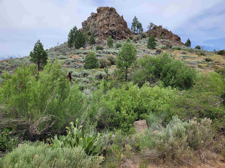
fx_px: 169
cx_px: 112
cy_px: 84
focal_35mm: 26
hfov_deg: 67.3
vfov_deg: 53.1
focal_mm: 5.4
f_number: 1.8
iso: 40
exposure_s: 1/2456
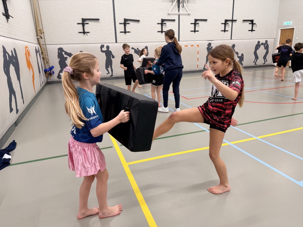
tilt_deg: -18.1
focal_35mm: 24
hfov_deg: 71.6
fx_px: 210
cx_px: 152
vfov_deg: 56.8
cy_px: 114
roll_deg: +1.6
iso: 200
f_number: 1.78
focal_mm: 6.76
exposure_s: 1/99
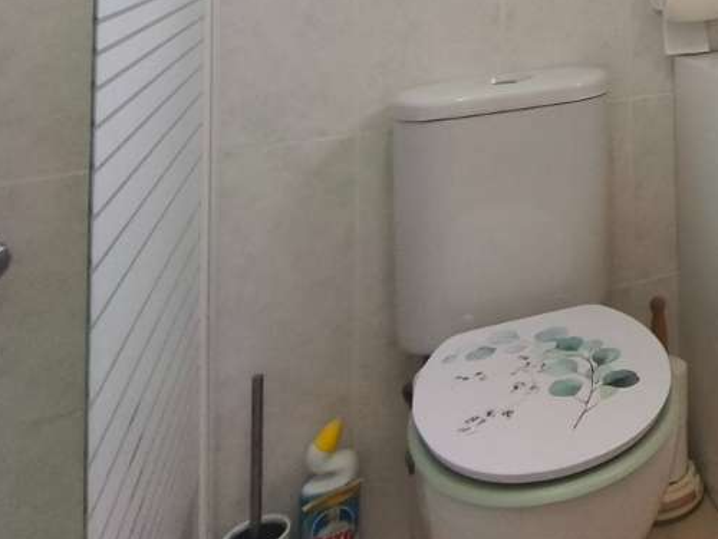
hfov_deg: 34.6
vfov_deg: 27.0
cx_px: 839
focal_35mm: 45
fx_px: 933
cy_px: -166
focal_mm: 1.91
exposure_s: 1/100
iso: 64
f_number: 2.2
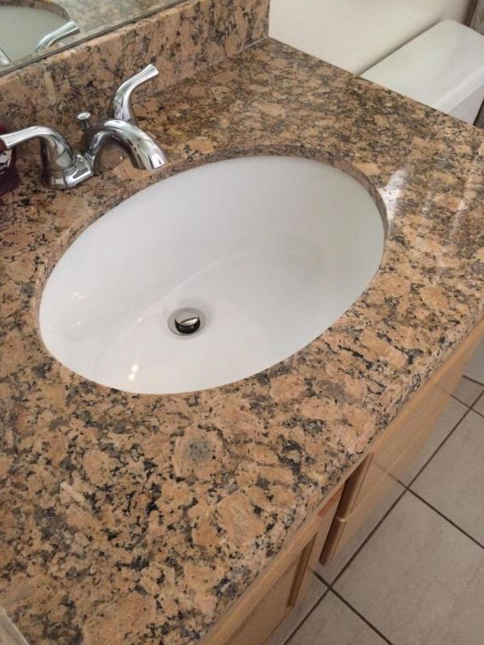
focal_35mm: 30
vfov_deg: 59.9
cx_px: 245
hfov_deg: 46.8
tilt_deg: -49.3
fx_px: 559
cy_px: 315
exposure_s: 1/30
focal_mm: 4.15
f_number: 2.2
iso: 250
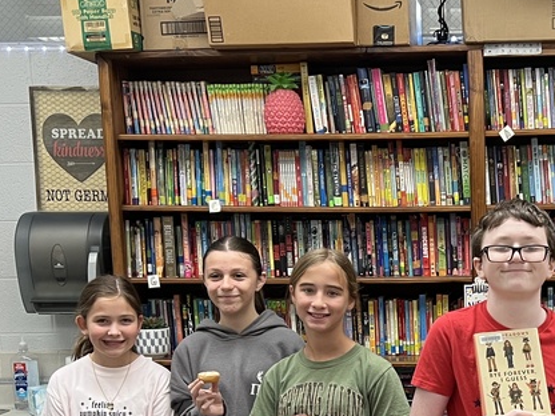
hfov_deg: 29.1
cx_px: 495
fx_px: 1026
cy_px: 393
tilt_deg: -9.2
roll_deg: +1.8
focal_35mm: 64
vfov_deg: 22.3
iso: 160
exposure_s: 1/60
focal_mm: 5.7
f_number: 1.5
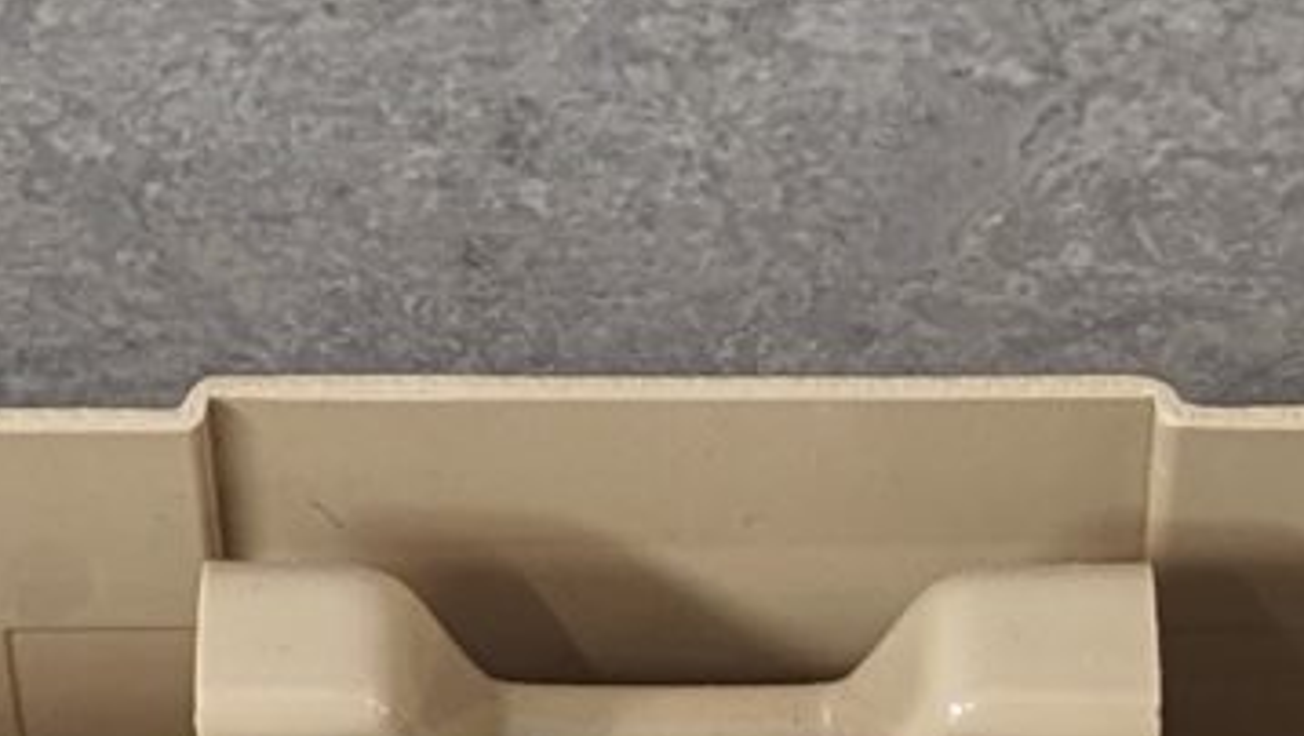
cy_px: 397
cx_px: 612
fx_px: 6471
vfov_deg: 6.5
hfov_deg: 11.5
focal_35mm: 187
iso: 214
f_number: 1.85
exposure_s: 1/25
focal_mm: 6.81
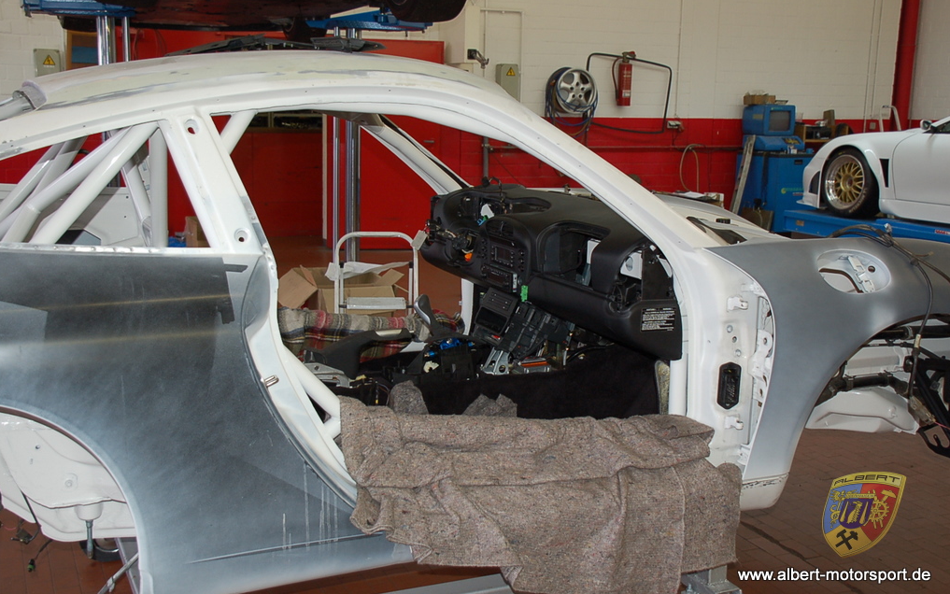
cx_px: 475
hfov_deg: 47.7
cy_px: 284
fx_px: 1075
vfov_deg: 30.9
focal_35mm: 42
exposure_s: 1/60
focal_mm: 27
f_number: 3.8
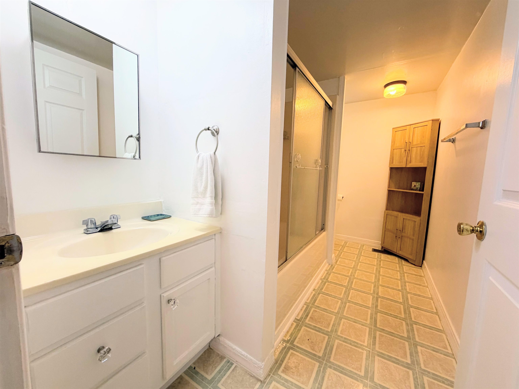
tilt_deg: -5.8
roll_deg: -1.6
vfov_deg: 85.7
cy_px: 194
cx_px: 260
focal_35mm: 14
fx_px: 210
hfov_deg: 102.1
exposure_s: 1/120
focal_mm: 2.22
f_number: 2.2
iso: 250
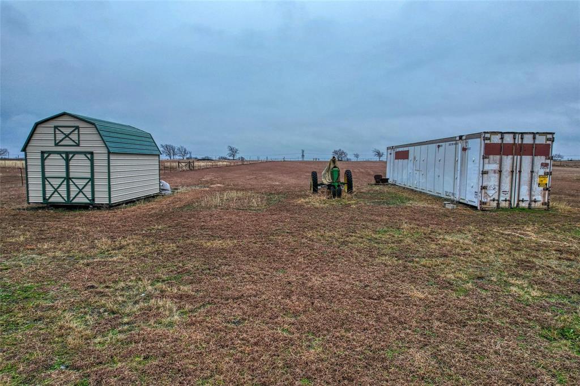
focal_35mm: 22
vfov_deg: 57.2
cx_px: 290
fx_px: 354
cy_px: 193
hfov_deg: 78.6
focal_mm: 8.4
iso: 100
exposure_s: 1/180
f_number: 2.8
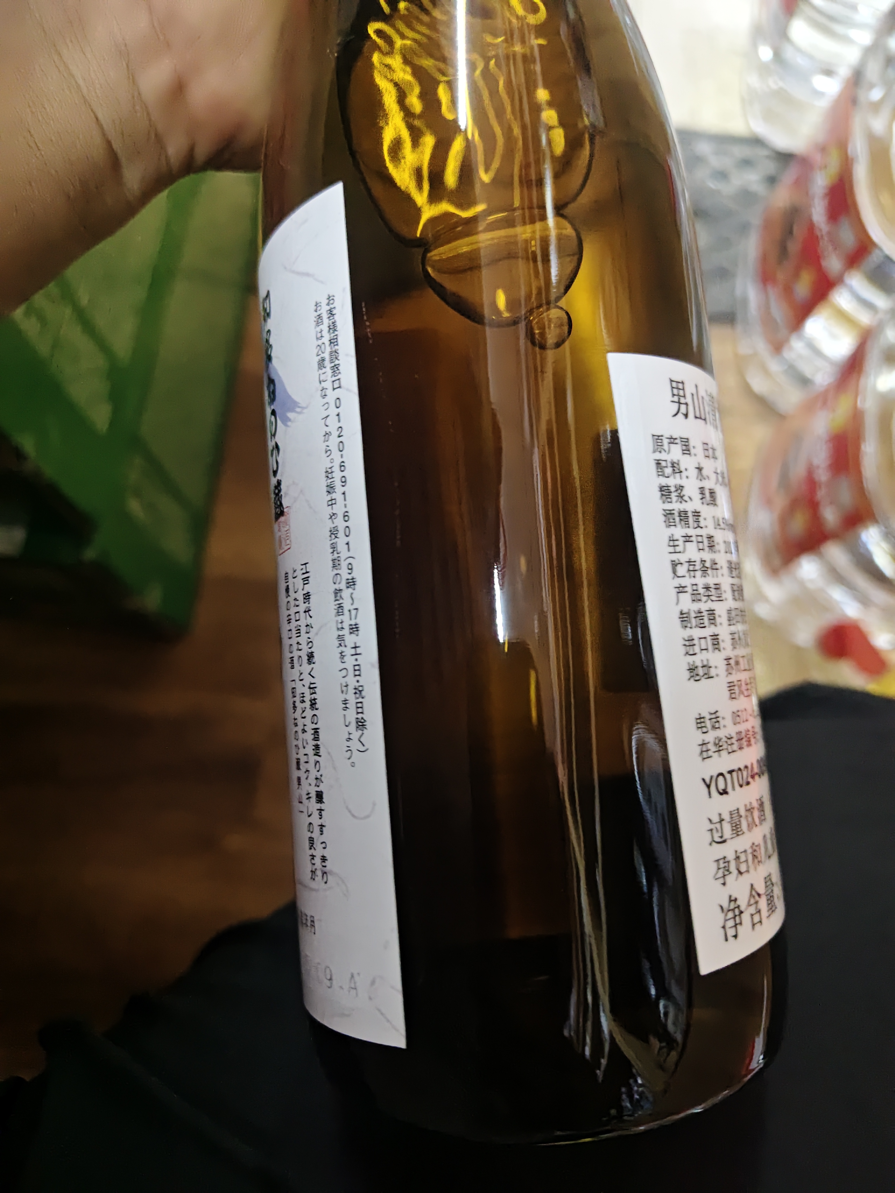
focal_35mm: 23
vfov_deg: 73.9
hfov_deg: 58.9
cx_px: 448
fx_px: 793
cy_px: 596
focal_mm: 5.56
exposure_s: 1/271
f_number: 1.88
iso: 3505
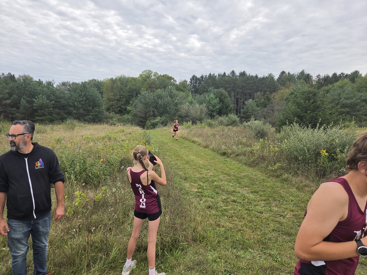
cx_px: 184
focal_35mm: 23
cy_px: 138
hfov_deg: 73.9
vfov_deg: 58.9
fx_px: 244
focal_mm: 5.4
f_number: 1.8
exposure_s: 1/2544
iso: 80
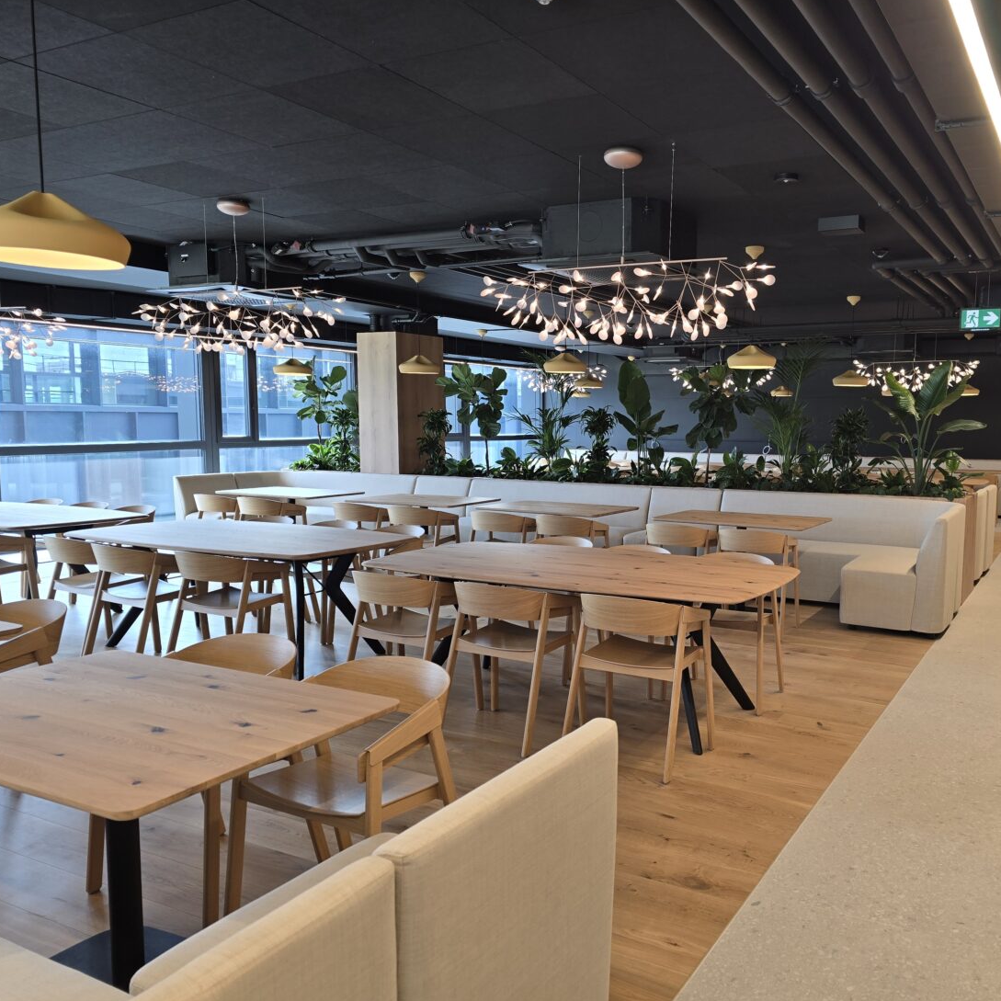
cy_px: 505
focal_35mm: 28
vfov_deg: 57.3
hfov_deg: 56.6
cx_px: 624
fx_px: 916
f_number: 1.7
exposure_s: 1/100
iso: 50
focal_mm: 6.3
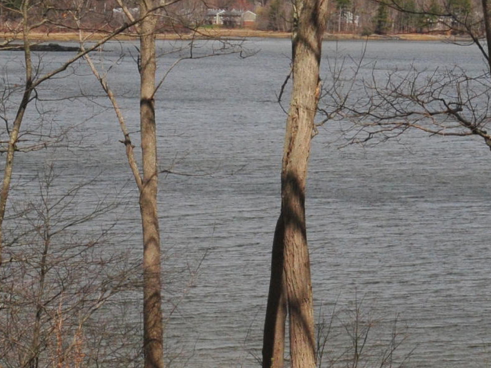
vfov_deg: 9.0
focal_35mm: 165
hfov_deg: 11.9
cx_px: 491
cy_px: 241
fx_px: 2340
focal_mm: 30
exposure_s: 1/800
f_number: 14
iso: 640
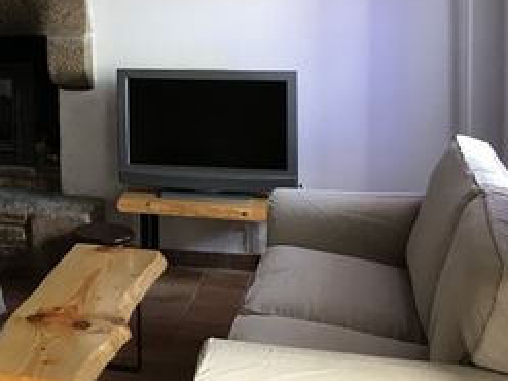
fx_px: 997
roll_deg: +1.4
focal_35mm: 68
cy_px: 25
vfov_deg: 21.0
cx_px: 23
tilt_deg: -4.4
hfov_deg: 27.2
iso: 40
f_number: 1.8
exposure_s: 1/17
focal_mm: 3.99
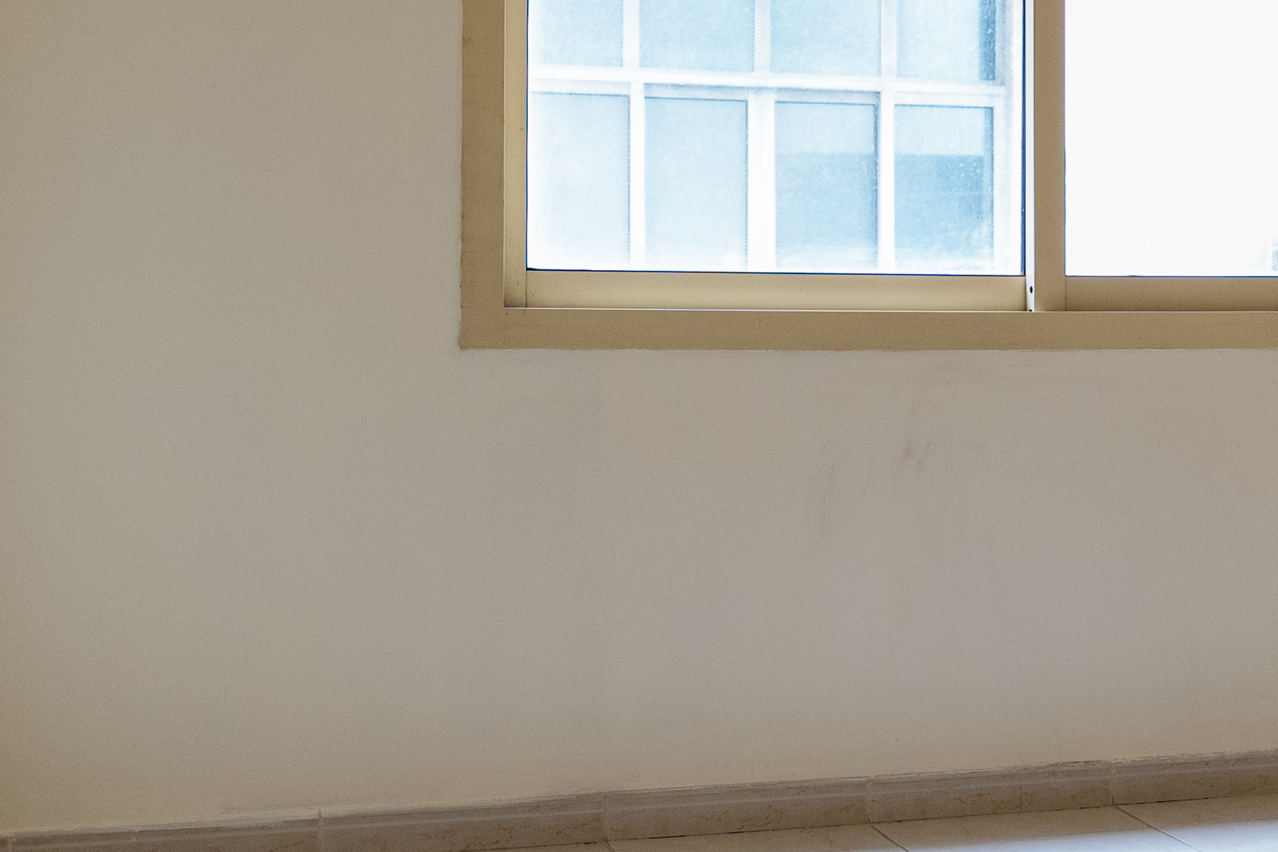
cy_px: 94
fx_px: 2485
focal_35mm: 70
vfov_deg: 19.1
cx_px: 1284
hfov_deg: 27.2
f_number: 4
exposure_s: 1/15
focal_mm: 20
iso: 1000
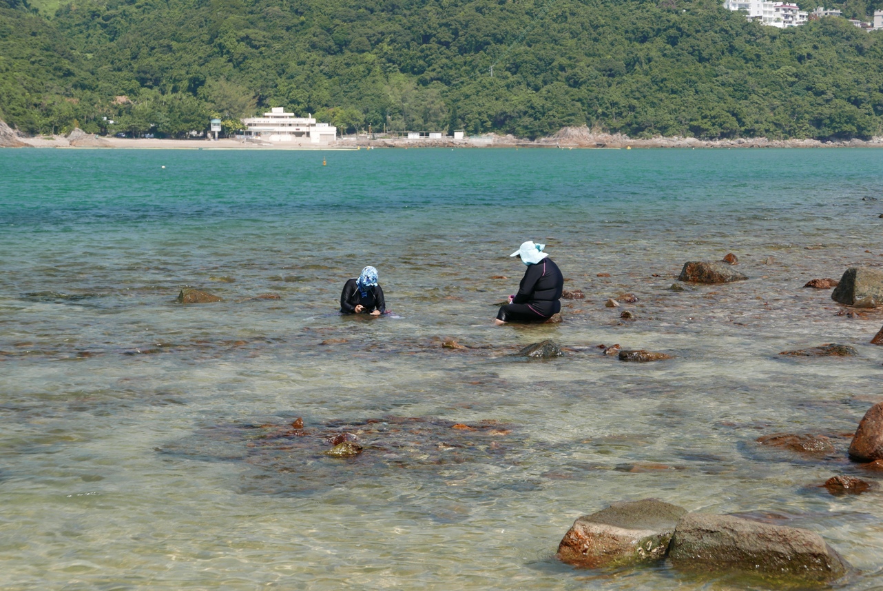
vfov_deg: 18.2
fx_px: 1841
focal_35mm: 75
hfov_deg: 27.0
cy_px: 296
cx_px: 442
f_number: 5.6
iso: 200
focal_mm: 34
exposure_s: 1/320
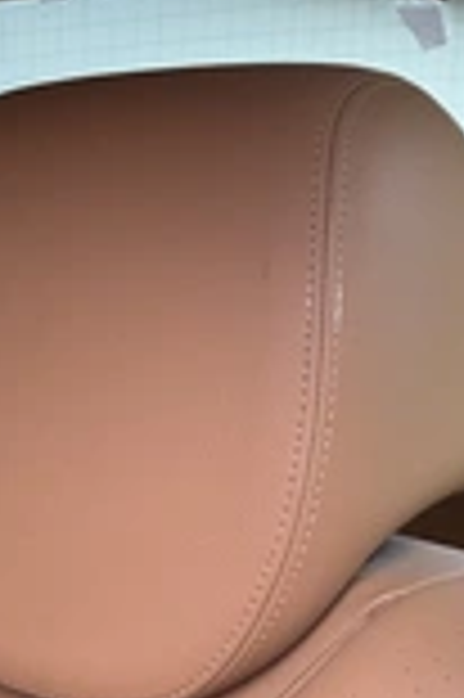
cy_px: 594
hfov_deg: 15.6
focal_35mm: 78
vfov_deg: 25.4
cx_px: -306
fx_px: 1511
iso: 20
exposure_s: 1/122
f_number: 1.8
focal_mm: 3
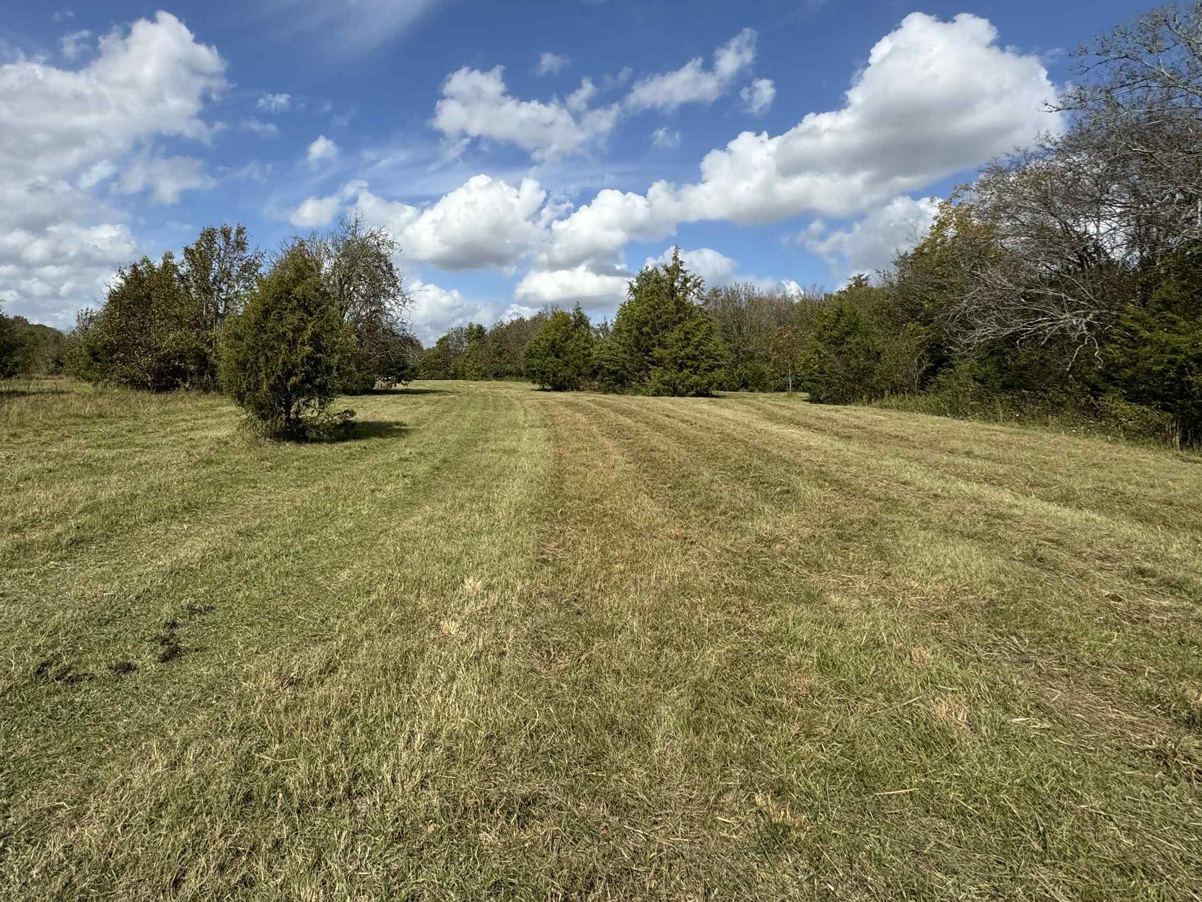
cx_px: 470
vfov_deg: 67.1
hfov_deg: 83.4
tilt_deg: +6.9
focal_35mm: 19
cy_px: 312
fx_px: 660
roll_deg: -2.7
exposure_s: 1/3390
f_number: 2.2
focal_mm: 2.22
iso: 50
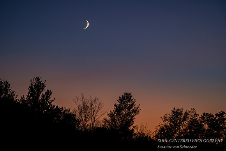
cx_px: 110
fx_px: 881
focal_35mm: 140
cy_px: 72
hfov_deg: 14.6
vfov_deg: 9.8
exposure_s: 1/8
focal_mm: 130
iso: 800
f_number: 8
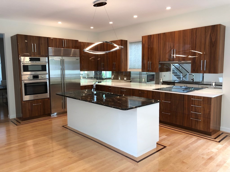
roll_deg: +0.6
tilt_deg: -5.0
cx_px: 115
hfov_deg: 63.4
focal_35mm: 28
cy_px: 86
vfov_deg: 49.7
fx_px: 186
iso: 25
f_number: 1.8
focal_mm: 4
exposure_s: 1/30
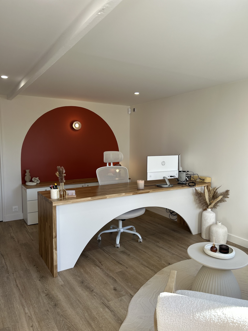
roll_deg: -0.5
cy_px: 166
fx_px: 248
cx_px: 124
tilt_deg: -6.3
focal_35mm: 26
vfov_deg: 67.3
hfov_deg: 53.1
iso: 40
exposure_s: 1/198
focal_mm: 5.7
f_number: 1.5
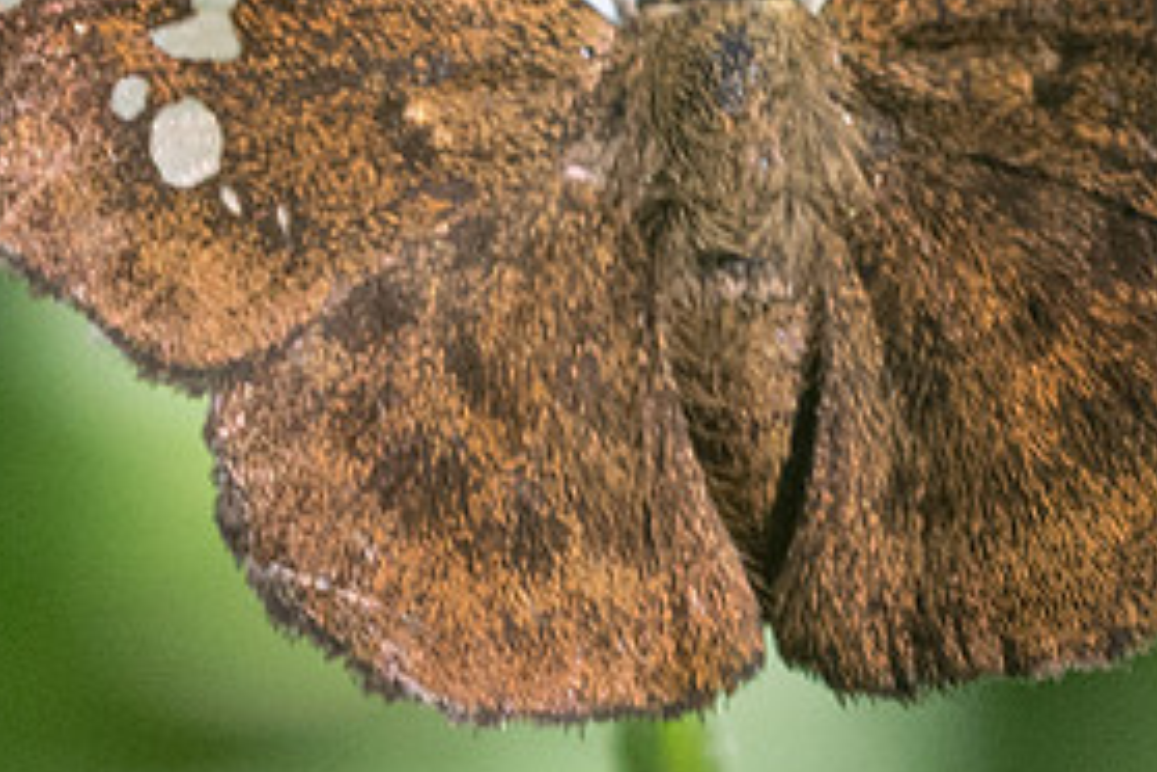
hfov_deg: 1.5
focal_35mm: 1393
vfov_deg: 1.0
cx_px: 254
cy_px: 315
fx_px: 44766
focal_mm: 150
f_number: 9
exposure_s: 1/200
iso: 1000
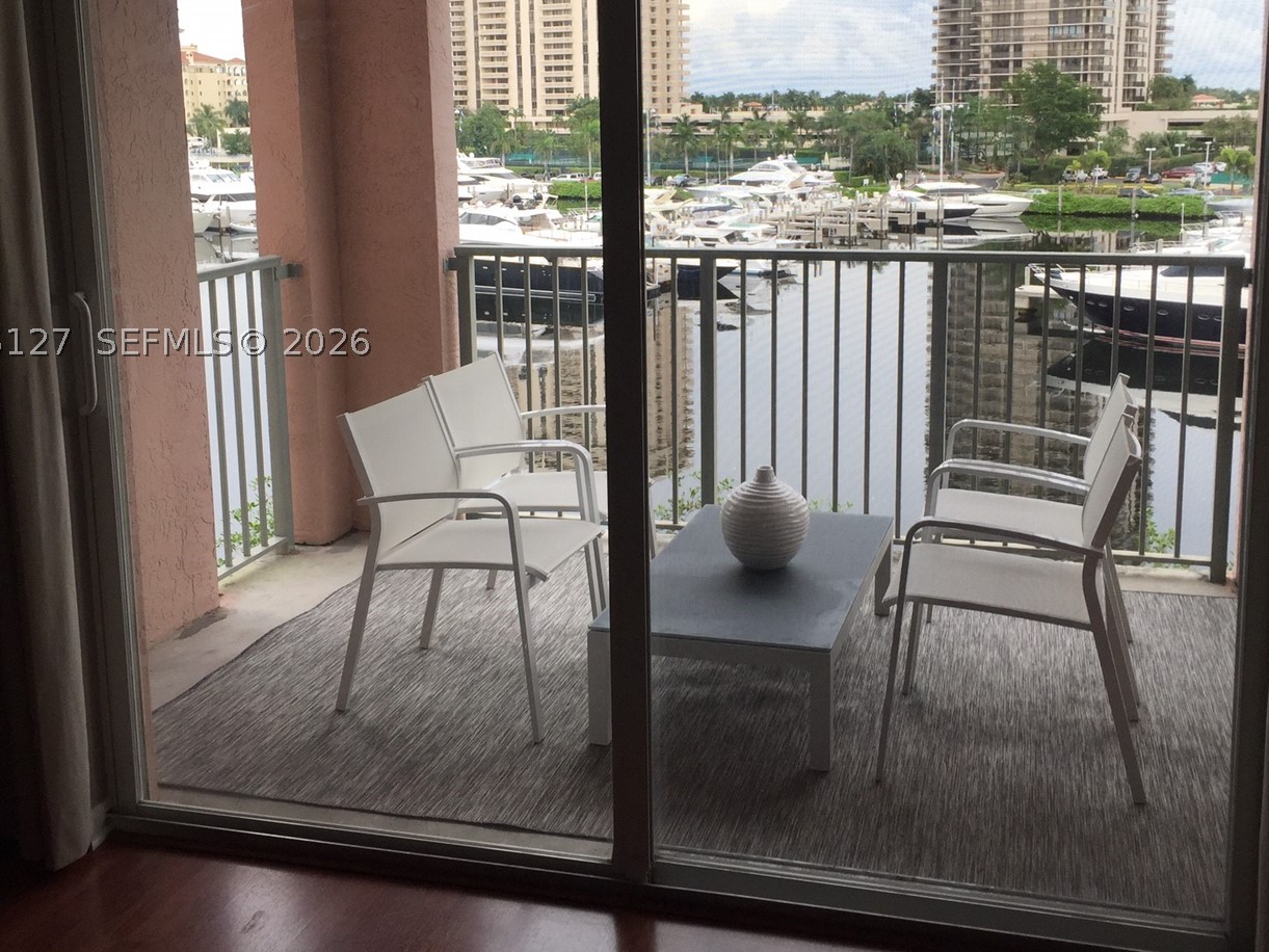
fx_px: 1393
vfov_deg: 37.4
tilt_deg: -11.3
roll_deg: +0.2
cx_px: 689
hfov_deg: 48.9
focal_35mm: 38
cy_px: 342
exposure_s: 1/350
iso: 32
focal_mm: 4.15
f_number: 2.2
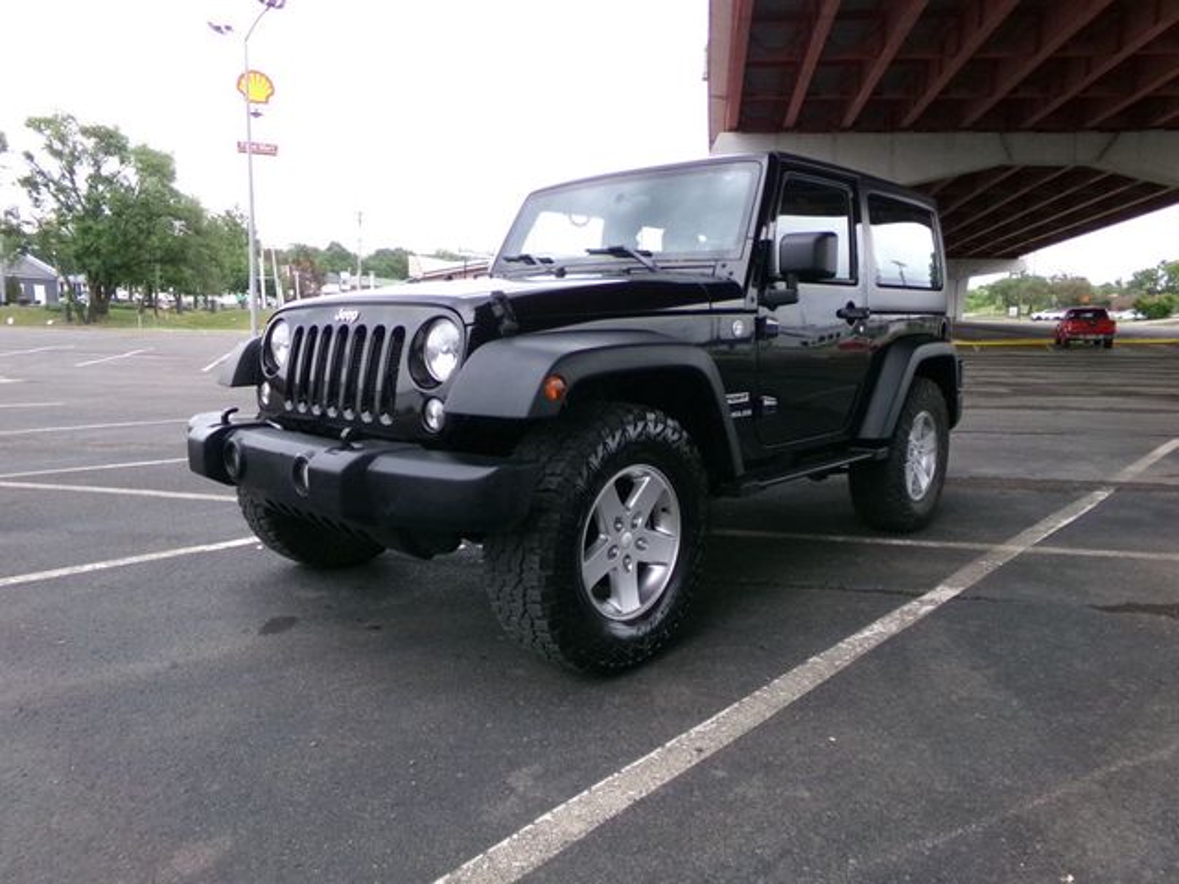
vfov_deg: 56.8
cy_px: 442
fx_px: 817
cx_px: 590
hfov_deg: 71.6
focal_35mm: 24
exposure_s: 1/60
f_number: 11.07
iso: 587
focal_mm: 4.3
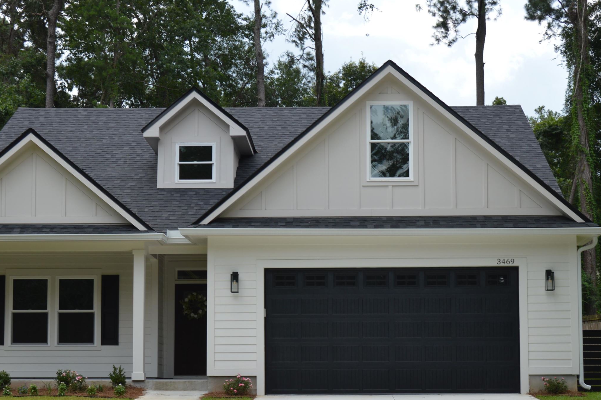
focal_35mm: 66
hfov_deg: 30.6
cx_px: 306
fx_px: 1097
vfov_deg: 20.5
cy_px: 294
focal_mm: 29
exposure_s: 1/200
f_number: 7.1
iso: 100
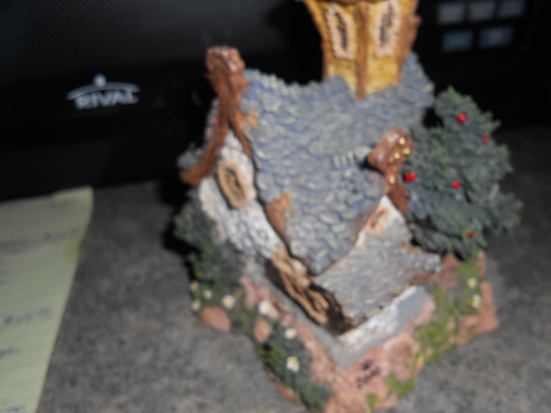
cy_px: 206
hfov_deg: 56.8
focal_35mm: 32
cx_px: 276
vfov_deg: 44.2
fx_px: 509
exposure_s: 1/25
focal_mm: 5.8
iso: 80
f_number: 8.8
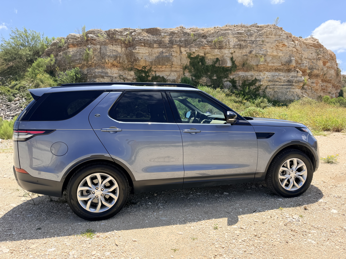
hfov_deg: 71.6
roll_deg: +1.4
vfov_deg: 56.8
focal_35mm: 24
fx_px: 240
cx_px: 173
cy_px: 130
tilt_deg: -2.5
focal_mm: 6.76
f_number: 1.78
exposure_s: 1/2801
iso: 80
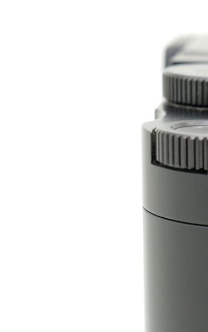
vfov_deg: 14.0
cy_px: 327
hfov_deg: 8.5
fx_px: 1332
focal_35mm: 147
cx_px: 418
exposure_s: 1/60
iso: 800
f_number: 8
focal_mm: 43
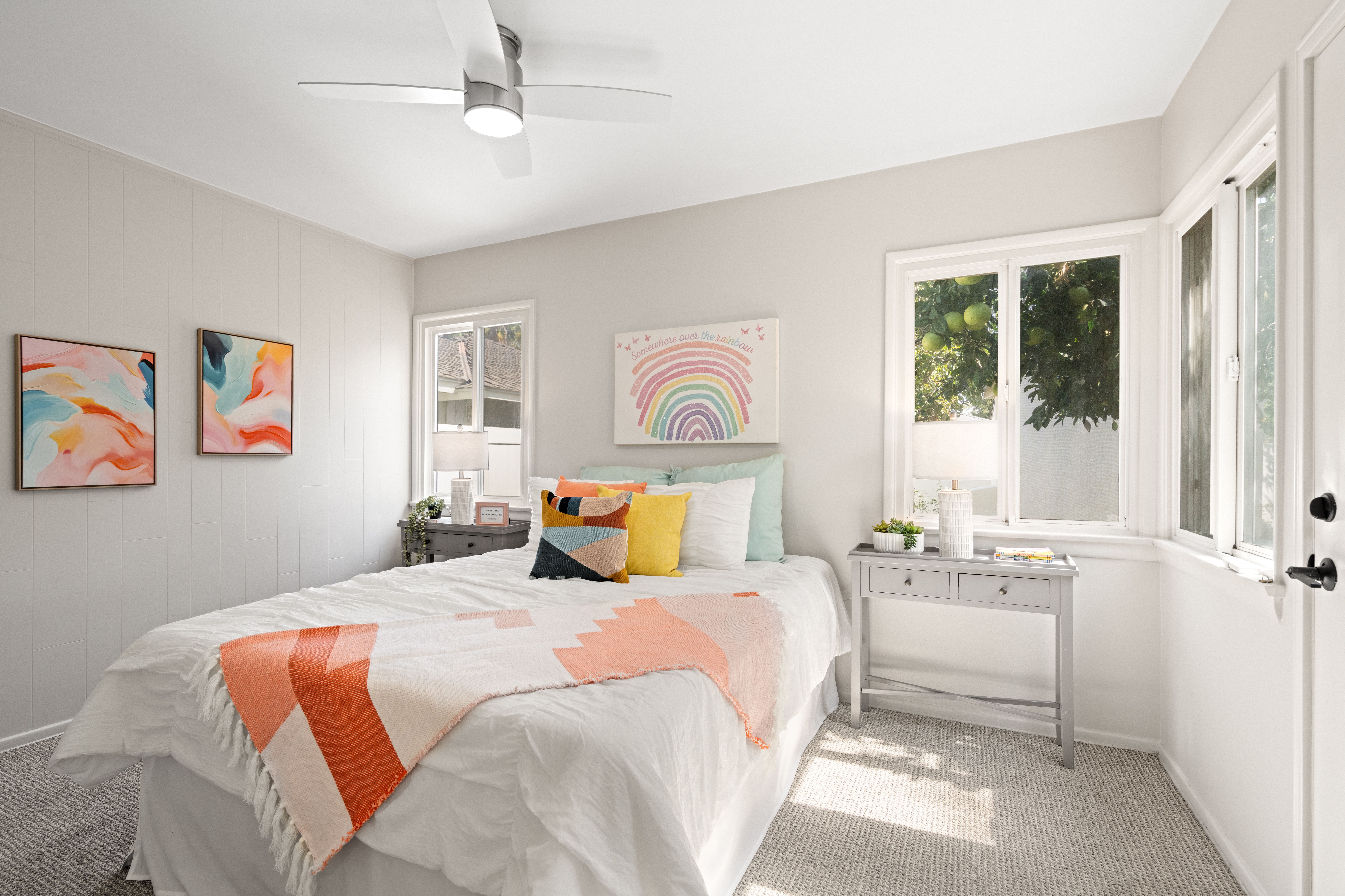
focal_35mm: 16
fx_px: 598
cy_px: 448
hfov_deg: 96.7
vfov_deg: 73.7
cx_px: 672
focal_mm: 16
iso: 200
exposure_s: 1/4
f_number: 8
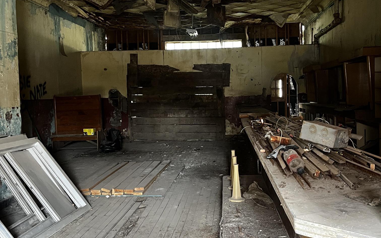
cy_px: 114
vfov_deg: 30.5
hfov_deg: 47.2
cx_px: 194
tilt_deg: -1.0
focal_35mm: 42
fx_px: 436
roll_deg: +1.3
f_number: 1.6
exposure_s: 1/49
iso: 500
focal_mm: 5.1
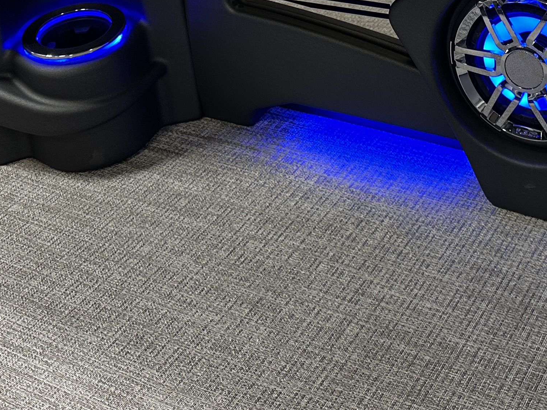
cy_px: -99
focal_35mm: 64
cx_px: 386
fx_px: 1011
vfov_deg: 21.1
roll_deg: +4.8
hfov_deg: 29.9
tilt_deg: -19.5
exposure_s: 1/120
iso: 160
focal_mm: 6.86
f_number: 1.78
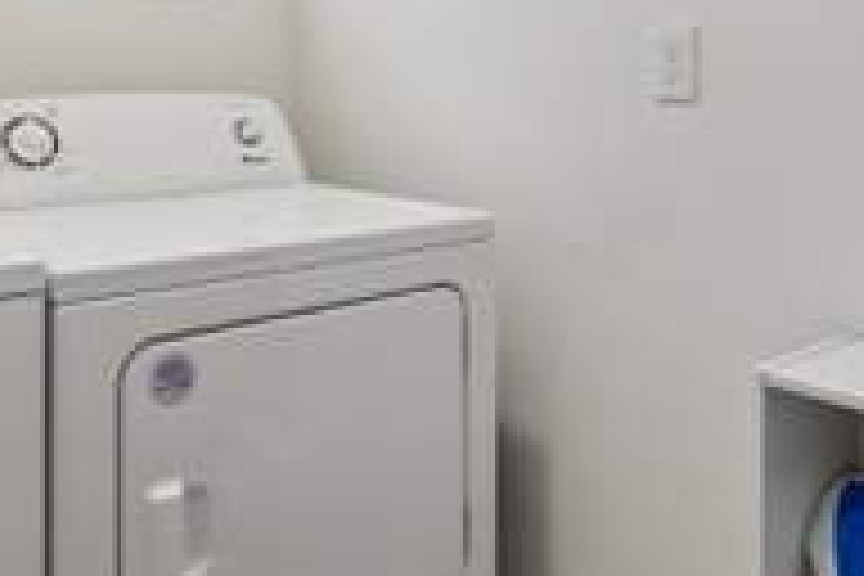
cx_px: 315
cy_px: 97
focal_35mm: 35
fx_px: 840
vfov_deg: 36.3
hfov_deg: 53.7
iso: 250
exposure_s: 1/6
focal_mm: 14
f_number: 9
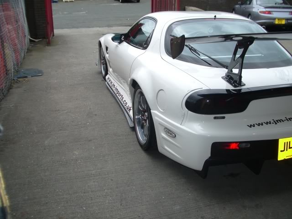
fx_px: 295
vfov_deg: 40.7
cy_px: 110
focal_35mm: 35
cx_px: 146
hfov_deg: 52.6
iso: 80
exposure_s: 1/160
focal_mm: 5.8
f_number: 2.6
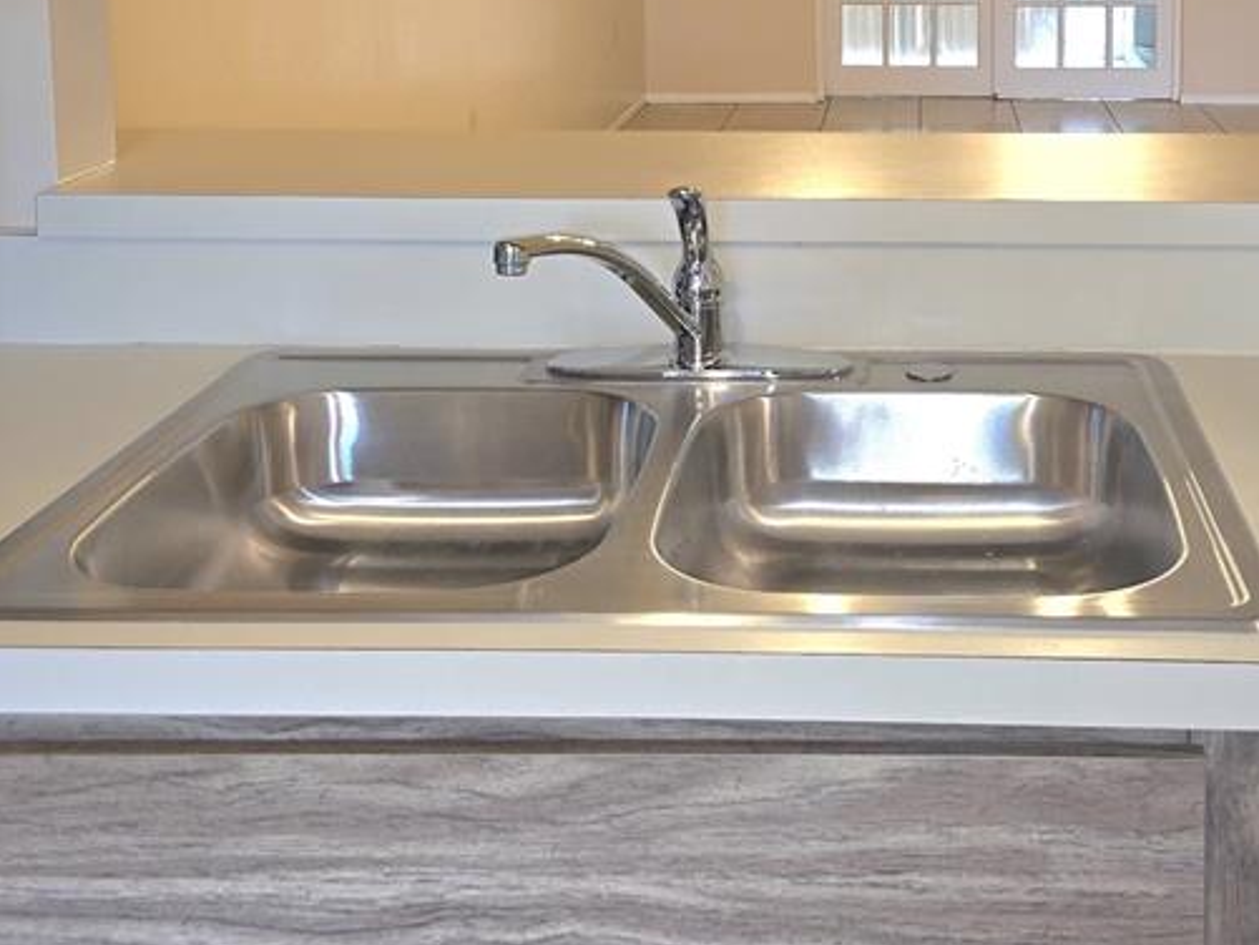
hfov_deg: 39.7
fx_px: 1710
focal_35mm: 47
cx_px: 882
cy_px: 40
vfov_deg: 29.2
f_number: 1.7
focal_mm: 6.3
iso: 100
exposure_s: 1/40
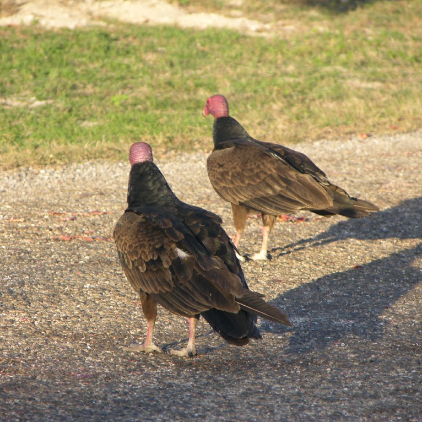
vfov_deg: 5.3
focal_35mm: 331
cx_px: 203
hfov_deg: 5.3
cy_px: 211
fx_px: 4565
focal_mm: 71.2
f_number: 4.2
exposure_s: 1/135
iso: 50
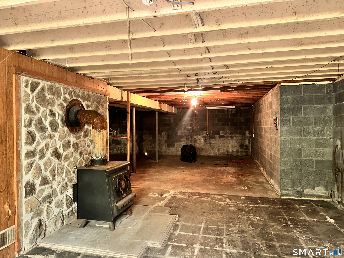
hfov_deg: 71.6
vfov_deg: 56.8
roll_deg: +0.3
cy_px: 129
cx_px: 172
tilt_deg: -0.1
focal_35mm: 24
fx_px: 239
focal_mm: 6.86
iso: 250
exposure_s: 1/5
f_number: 1.78
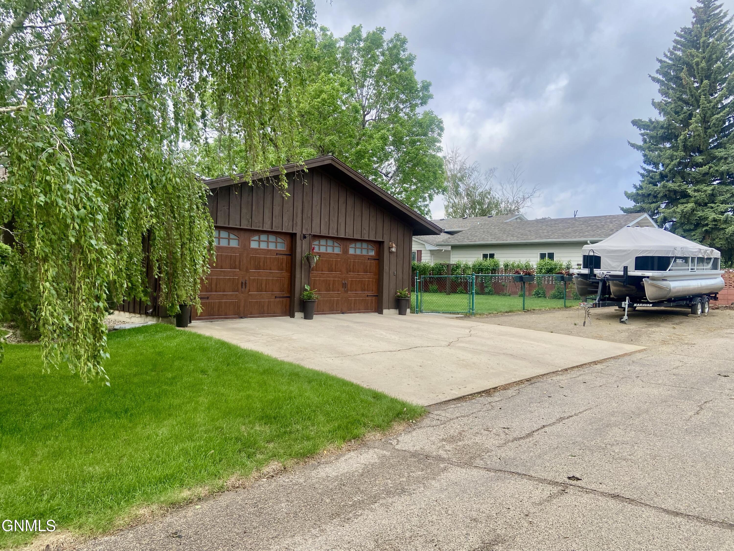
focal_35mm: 26
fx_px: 551
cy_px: 276
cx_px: 367
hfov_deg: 67.3
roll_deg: -1.7
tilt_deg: +0.3
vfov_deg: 53.1
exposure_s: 1/1232
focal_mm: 4.25
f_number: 1.8
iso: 32
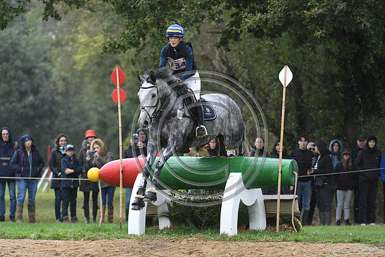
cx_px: 192
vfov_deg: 3.5
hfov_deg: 5.3
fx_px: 4172
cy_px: 128
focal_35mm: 390
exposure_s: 1/1250
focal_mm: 260
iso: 2000
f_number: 4.5
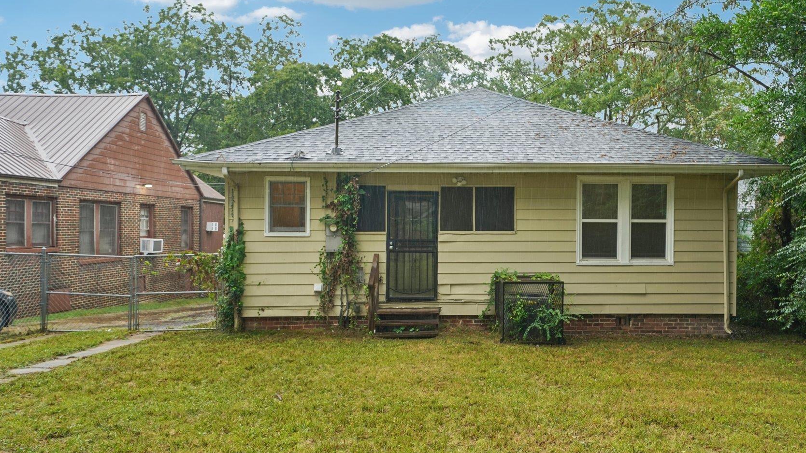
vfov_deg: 42.9
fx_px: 577
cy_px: 242
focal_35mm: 27
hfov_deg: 69.1
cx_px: 487
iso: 400
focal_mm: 21
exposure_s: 1/50
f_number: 8
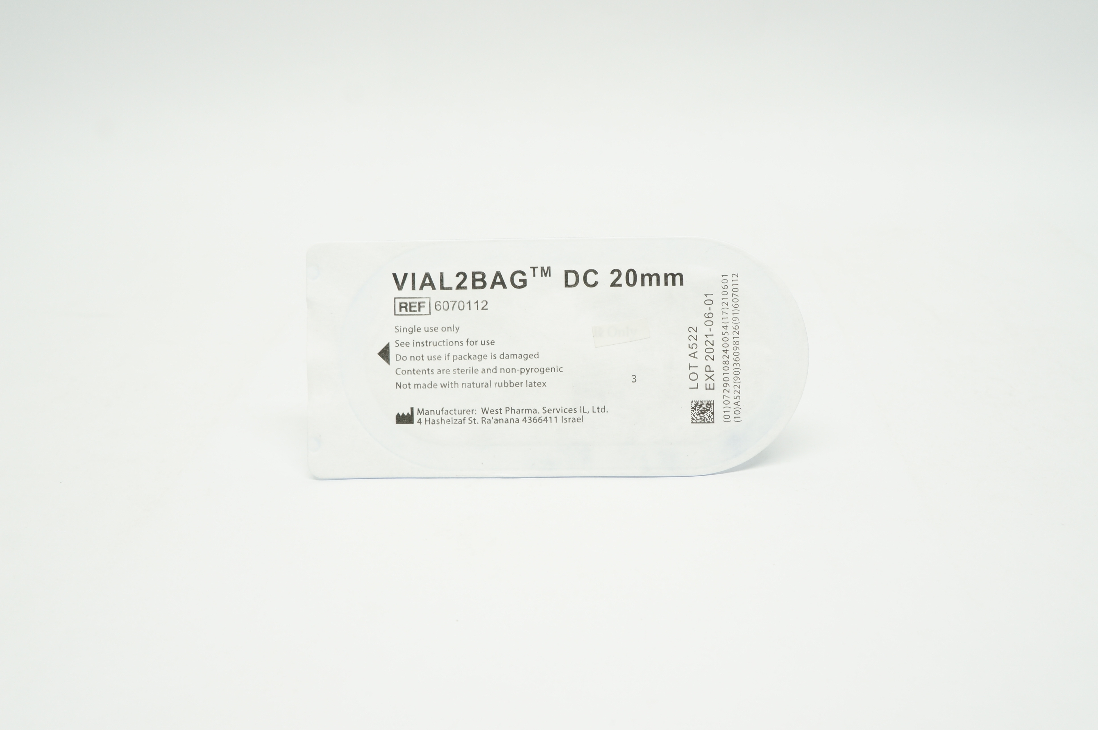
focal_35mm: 34
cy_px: 365
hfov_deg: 55.2
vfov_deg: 38.3
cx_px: 549
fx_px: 1051
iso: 400
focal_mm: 23
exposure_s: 1/40
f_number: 8
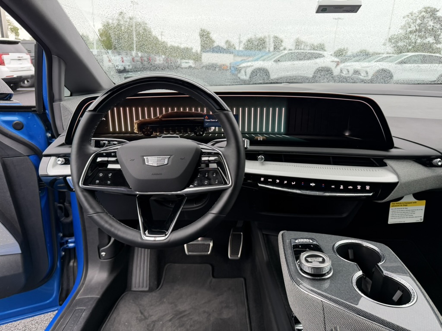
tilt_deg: -15.7
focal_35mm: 24
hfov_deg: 71.6
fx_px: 306
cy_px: 166
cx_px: 221
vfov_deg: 56.8
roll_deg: -1.7
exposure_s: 1/121
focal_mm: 6.76
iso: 80
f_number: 1.78
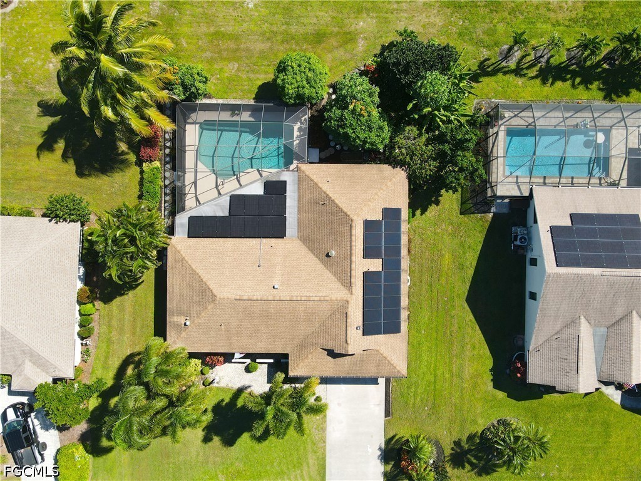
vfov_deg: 56.8
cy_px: 240
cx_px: 320
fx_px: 444
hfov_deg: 71.6
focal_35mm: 24
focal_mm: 4.5
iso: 100
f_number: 2.8
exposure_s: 1/500
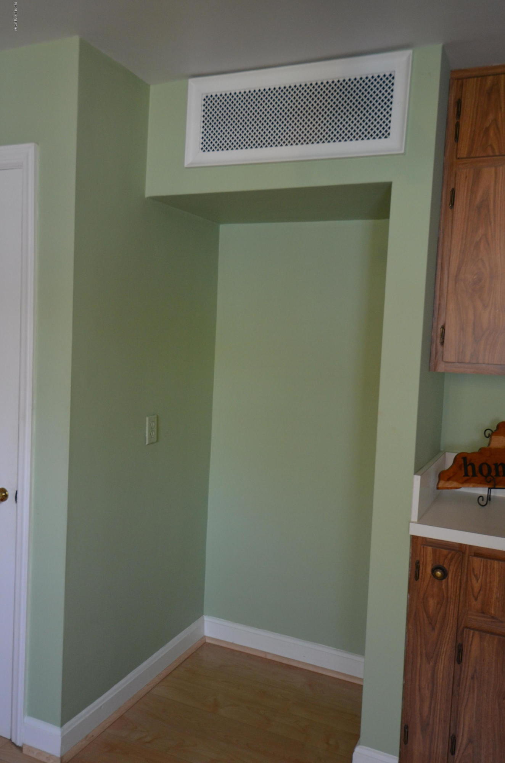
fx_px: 634
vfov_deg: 62.0
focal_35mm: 30
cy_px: 382
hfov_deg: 43.4
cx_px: 252
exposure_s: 1/60
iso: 800
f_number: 4.5
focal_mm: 20
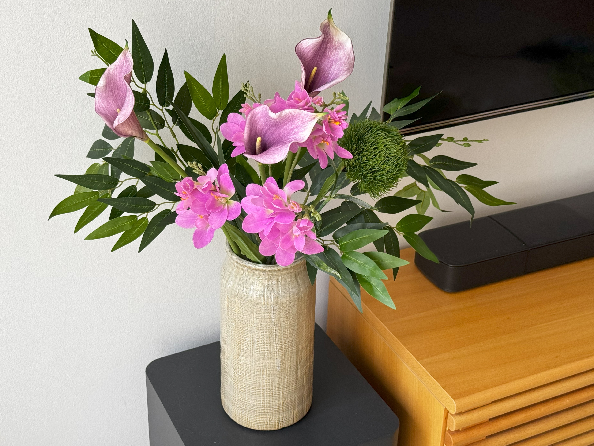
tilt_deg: -29.5
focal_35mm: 52
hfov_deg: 36.8
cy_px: 207
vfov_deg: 28.0
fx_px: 892
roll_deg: -0.7
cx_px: 286
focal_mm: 6.76
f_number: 1.78
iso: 100
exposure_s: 1/99
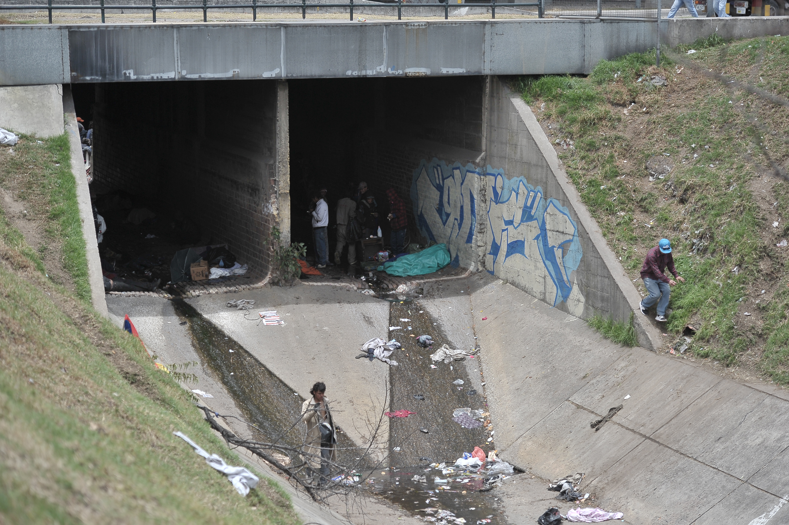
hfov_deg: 20.4
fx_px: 2190
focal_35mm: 100
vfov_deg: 13.7
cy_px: 262
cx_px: 394
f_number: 3.5
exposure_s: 1/3200
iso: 400
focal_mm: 100
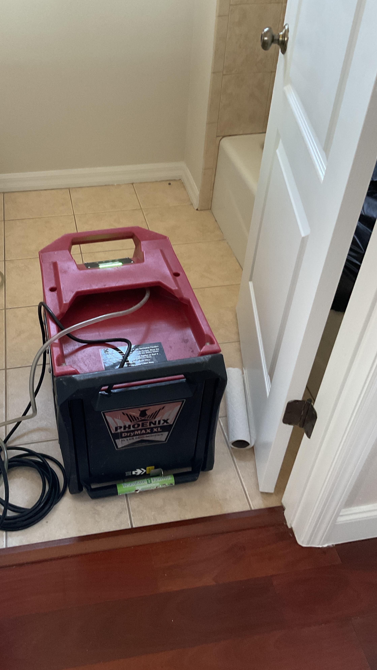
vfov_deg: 61.0
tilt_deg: -43.0
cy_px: 334
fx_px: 569
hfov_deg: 36.3
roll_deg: +0.3
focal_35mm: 32
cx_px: 128
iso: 250
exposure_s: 1/40
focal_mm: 3
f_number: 1.8
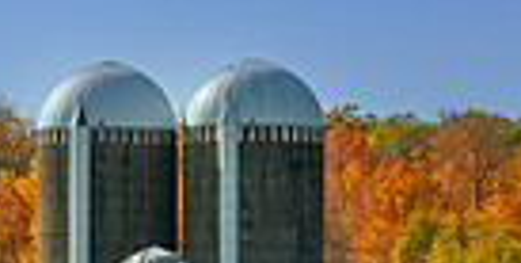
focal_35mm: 727
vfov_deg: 1.5
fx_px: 9801
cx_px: 80
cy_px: 289
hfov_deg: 3.0
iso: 400
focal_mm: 160
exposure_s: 1/400
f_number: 8
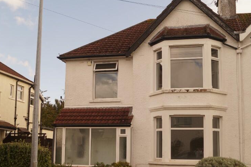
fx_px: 320
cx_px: 124
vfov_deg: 29.0
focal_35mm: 46
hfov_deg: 42.8
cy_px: 115
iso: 100
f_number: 8
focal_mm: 22
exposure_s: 1/250
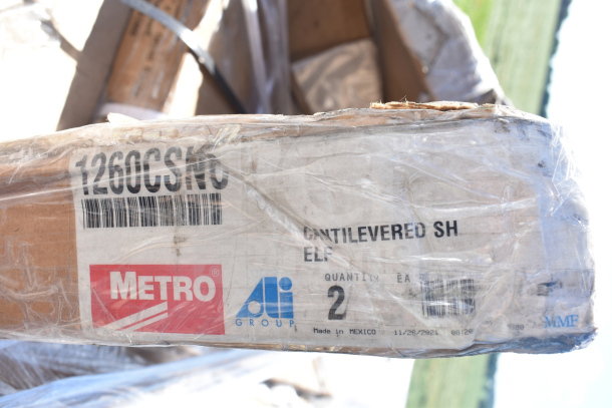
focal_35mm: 38
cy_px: 204
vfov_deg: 35.5
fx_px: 638
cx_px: 306
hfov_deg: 51.3
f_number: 7.1
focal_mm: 25
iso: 200
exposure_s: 1/200
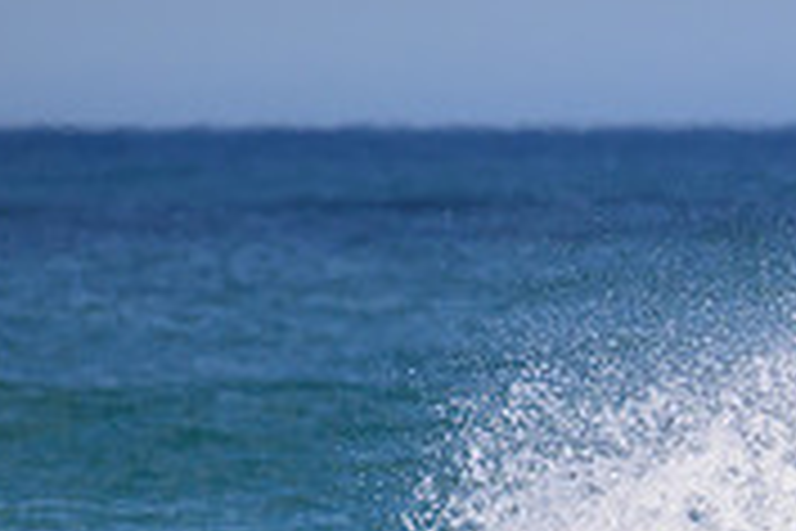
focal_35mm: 1736
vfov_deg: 0.8
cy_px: 754
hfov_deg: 1.2
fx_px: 38382
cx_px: 1169
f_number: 11
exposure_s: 1/2000
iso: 800
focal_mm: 530
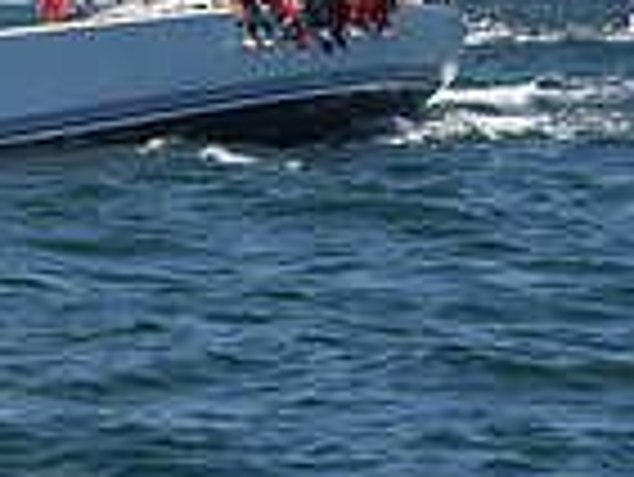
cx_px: -182
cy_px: -814
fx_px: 5059
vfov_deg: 5.2
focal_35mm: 276
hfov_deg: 7.1
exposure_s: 1/1000
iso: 250
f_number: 10
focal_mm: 70
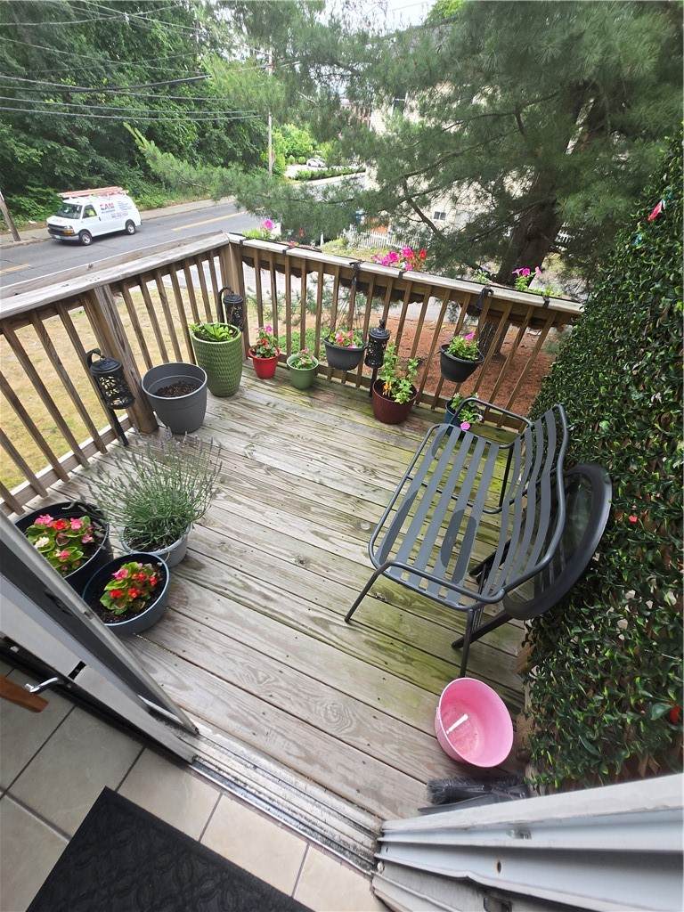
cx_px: 342
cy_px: 456
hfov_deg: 89.9
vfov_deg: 106.2
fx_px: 343
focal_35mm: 13
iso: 50
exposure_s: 1/120
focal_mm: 1.7
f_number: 2.2
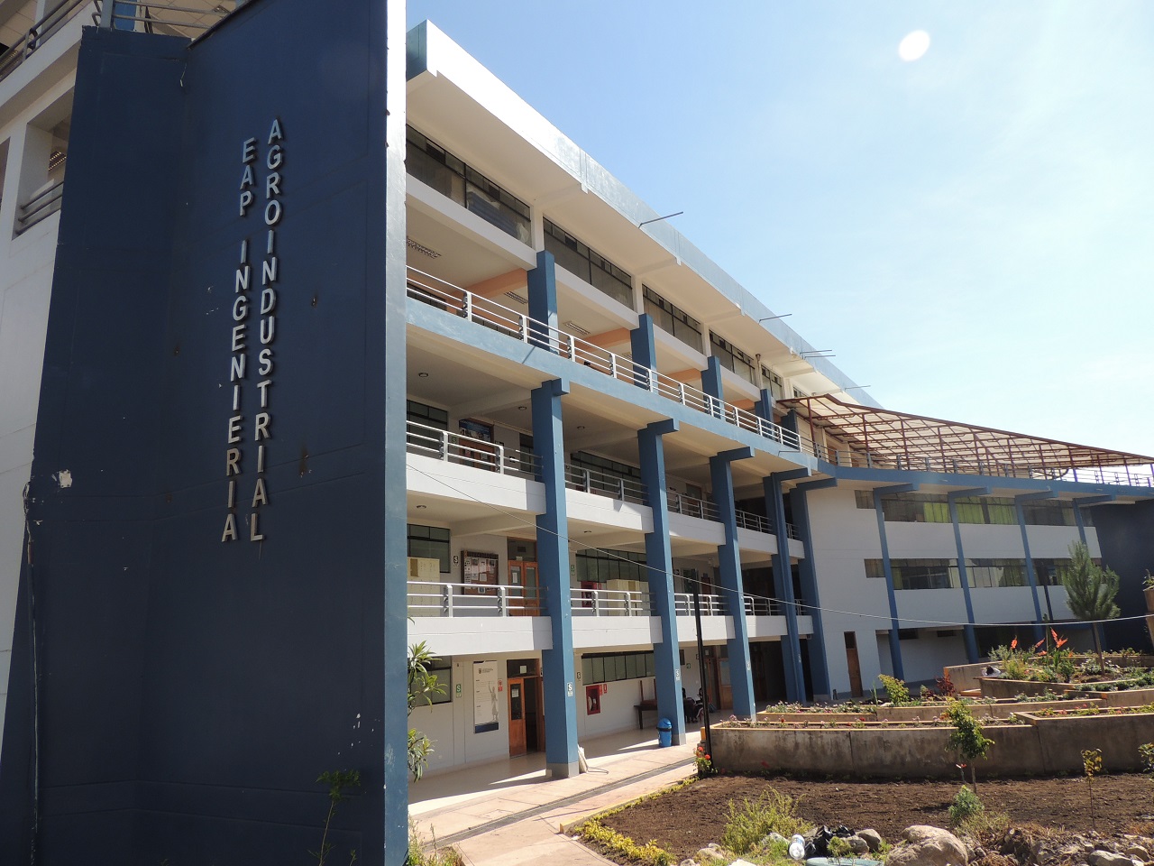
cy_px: 433
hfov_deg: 71.6
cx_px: 577
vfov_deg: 56.8
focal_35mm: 24
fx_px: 800
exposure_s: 1/1000
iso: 100
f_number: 3
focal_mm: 4.3
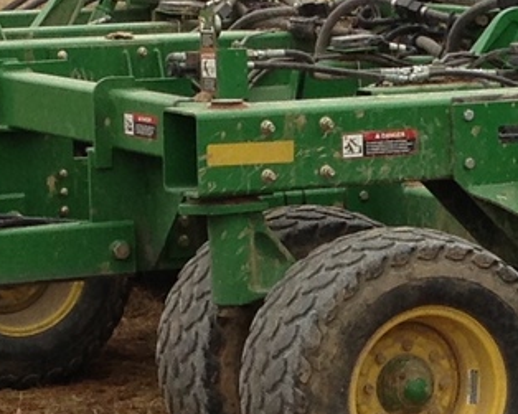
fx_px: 3218
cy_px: 333
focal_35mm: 210
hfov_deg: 9.1
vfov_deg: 7.3
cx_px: 609
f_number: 2.4
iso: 50
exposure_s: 1/60
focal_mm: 4.13
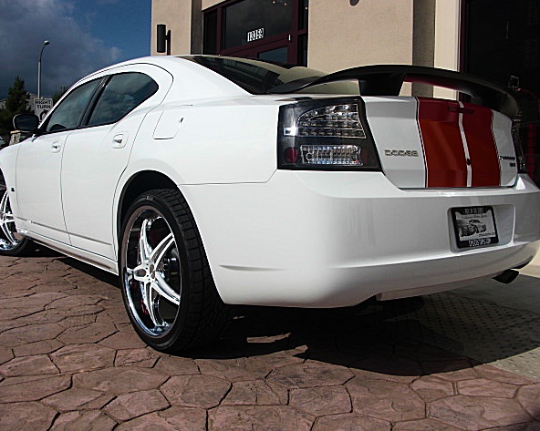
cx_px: 268
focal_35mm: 38
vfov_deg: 39.1
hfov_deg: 48.0
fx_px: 607
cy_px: 216
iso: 50
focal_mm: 6.3
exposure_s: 1/320
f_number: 7.9
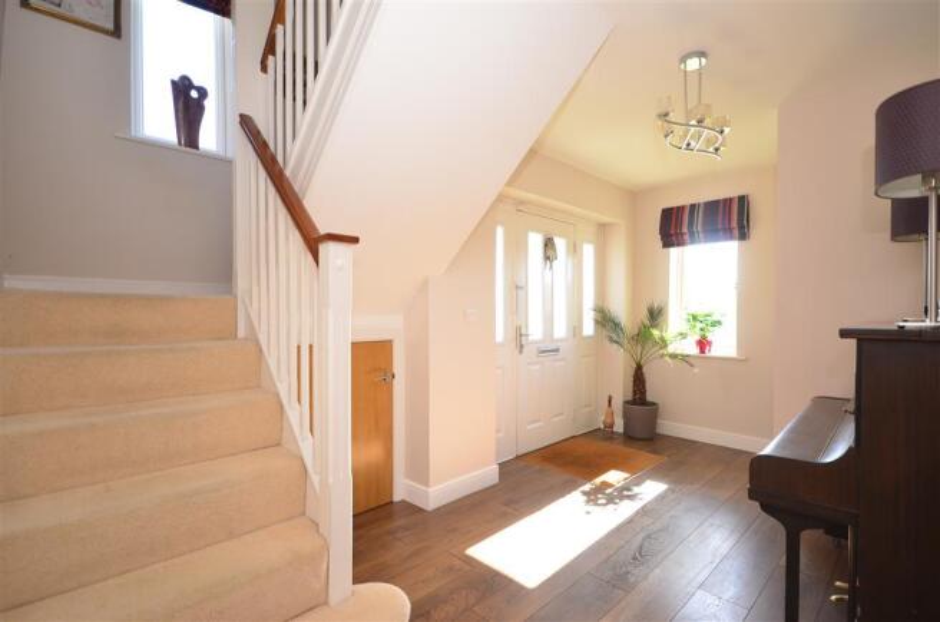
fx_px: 449
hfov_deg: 92.6
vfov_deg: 69.4
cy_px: 311
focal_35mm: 17
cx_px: 470
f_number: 5
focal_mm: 11.5
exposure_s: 1/20
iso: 200
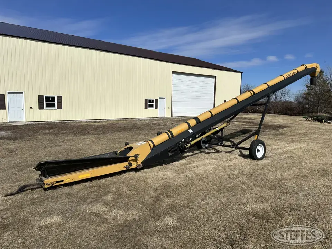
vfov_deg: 56.8
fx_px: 230
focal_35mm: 24
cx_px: 166
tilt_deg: -6.2
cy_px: 124
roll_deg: -1.0
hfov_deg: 71.6
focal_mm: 6.86
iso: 80
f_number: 1.78
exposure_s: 1/12048
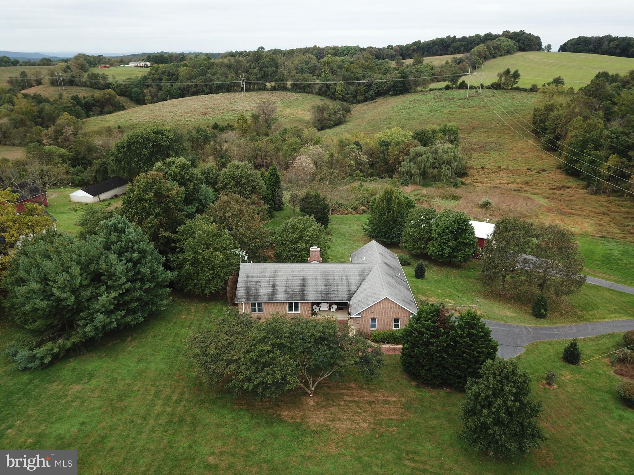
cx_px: 317
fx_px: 476
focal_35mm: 26
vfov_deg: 53.1
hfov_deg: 67.3
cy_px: 238
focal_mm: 4.7
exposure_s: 1/364
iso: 100
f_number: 2.2
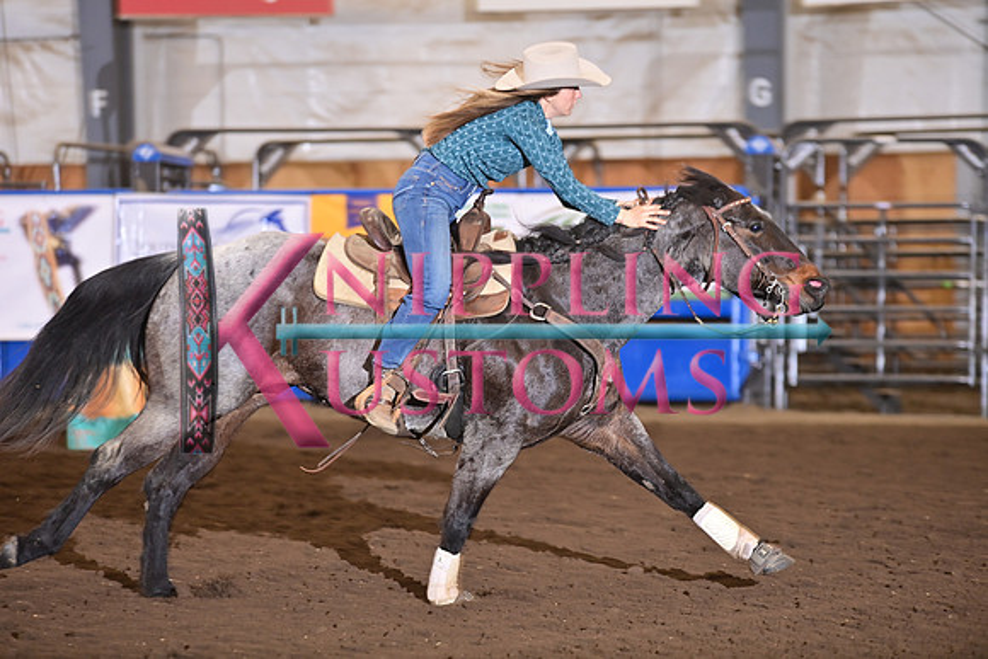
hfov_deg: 11.7
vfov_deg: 7.9
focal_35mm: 175
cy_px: 330
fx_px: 4804
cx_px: 494
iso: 1000
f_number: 3.2
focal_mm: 175
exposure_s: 1/250
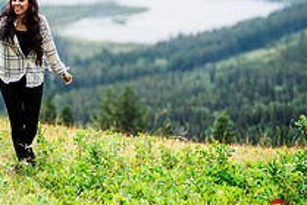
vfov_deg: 13.8
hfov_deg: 19.2
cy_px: -33
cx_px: -103
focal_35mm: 97
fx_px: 828
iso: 200
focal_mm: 35
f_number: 2
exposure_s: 1/8000
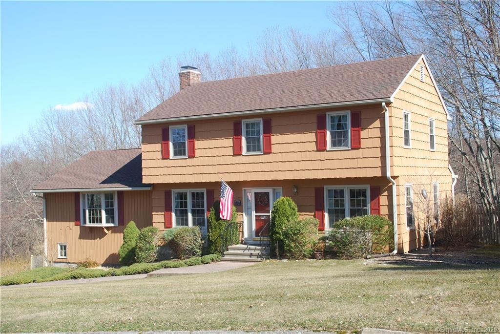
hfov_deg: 41.1
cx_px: 250
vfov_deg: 28.1
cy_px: 167
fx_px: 667
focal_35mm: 48
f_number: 7.1
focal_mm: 32
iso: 100
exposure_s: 1/200
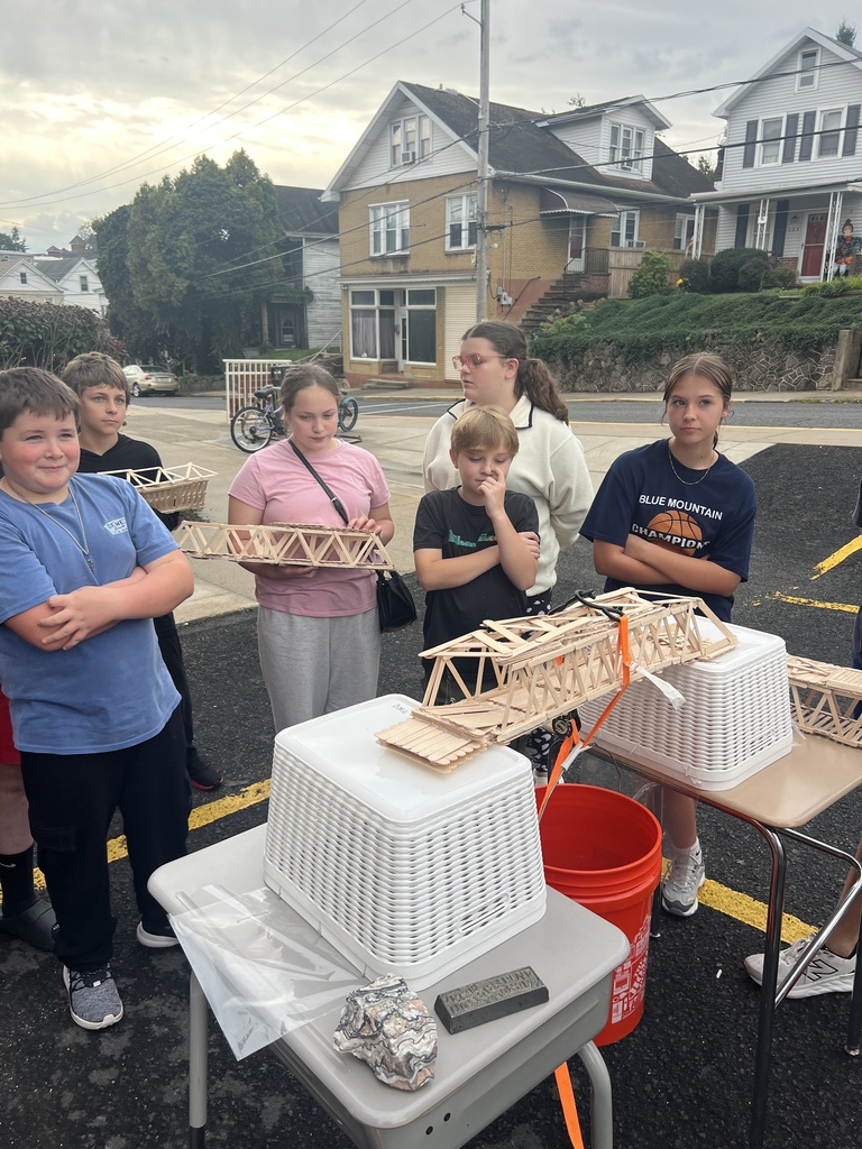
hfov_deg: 53.1
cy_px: 574
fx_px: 863
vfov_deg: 67.3
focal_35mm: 26
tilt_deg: -16.0
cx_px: 431
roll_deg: +0.9
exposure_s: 1/526
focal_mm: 5.7
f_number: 1.5
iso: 50
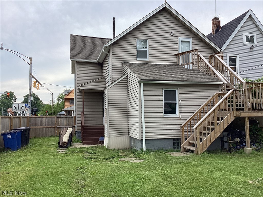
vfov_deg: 45.4
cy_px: 98
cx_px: 132
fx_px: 236
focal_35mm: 31
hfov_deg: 58.4
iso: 25
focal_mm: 3.3
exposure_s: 1/840
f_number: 2.4
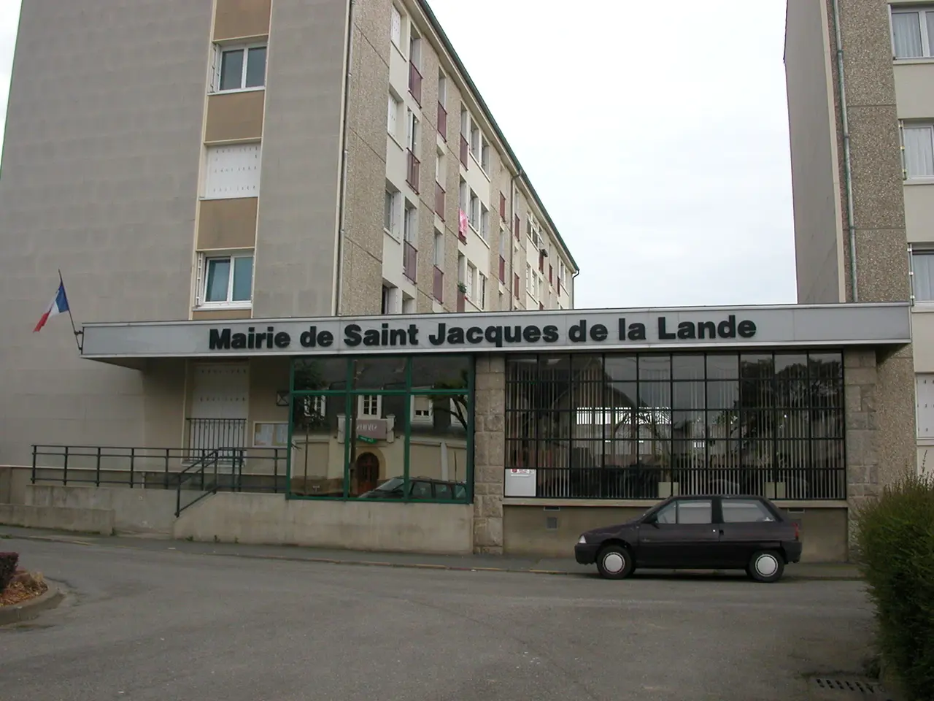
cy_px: 350
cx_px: 467
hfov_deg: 50.1
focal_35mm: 37
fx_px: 998
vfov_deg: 38.7
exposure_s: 1/191
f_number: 4.5
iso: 100
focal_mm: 5.6
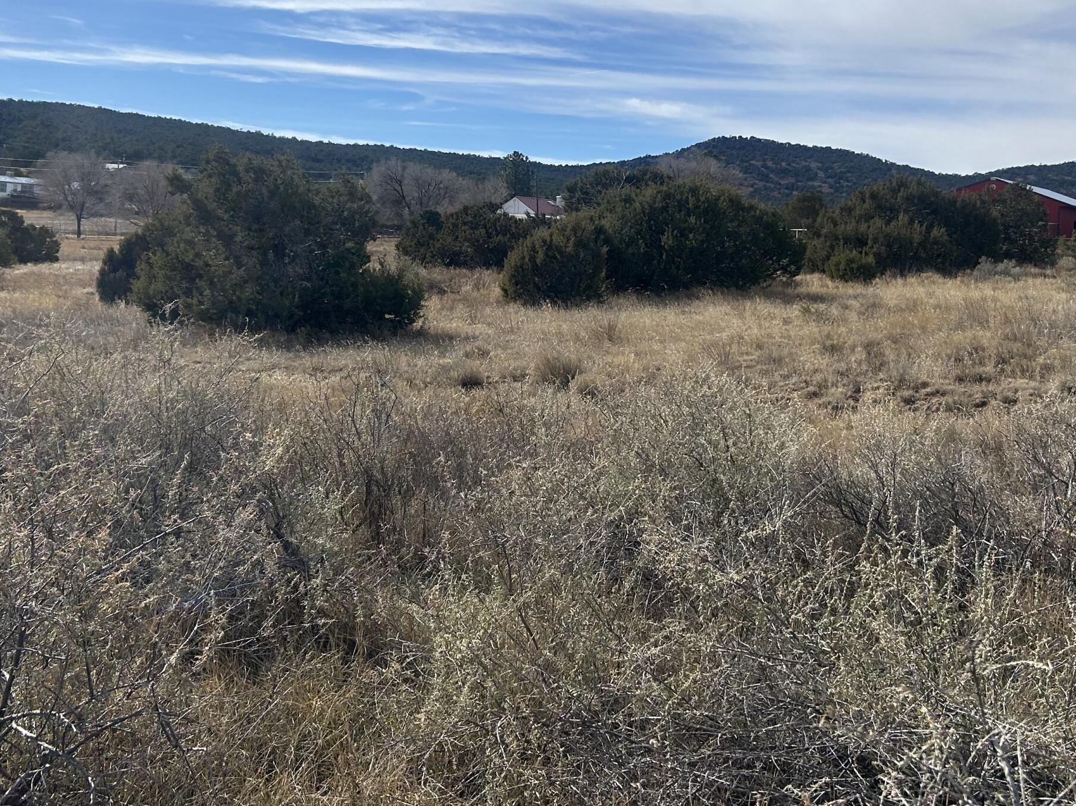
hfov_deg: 43.8
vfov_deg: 33.1
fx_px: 1336
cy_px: 231
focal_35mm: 43
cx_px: 587
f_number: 1.5
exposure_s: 1/7463
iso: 50
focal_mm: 5.7
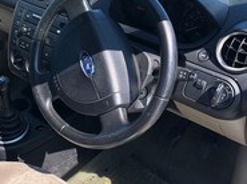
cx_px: 49
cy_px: 92
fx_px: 377
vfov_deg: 27.4
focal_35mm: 53
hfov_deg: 35.1
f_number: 1.8
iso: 20
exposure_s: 1/432
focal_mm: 4
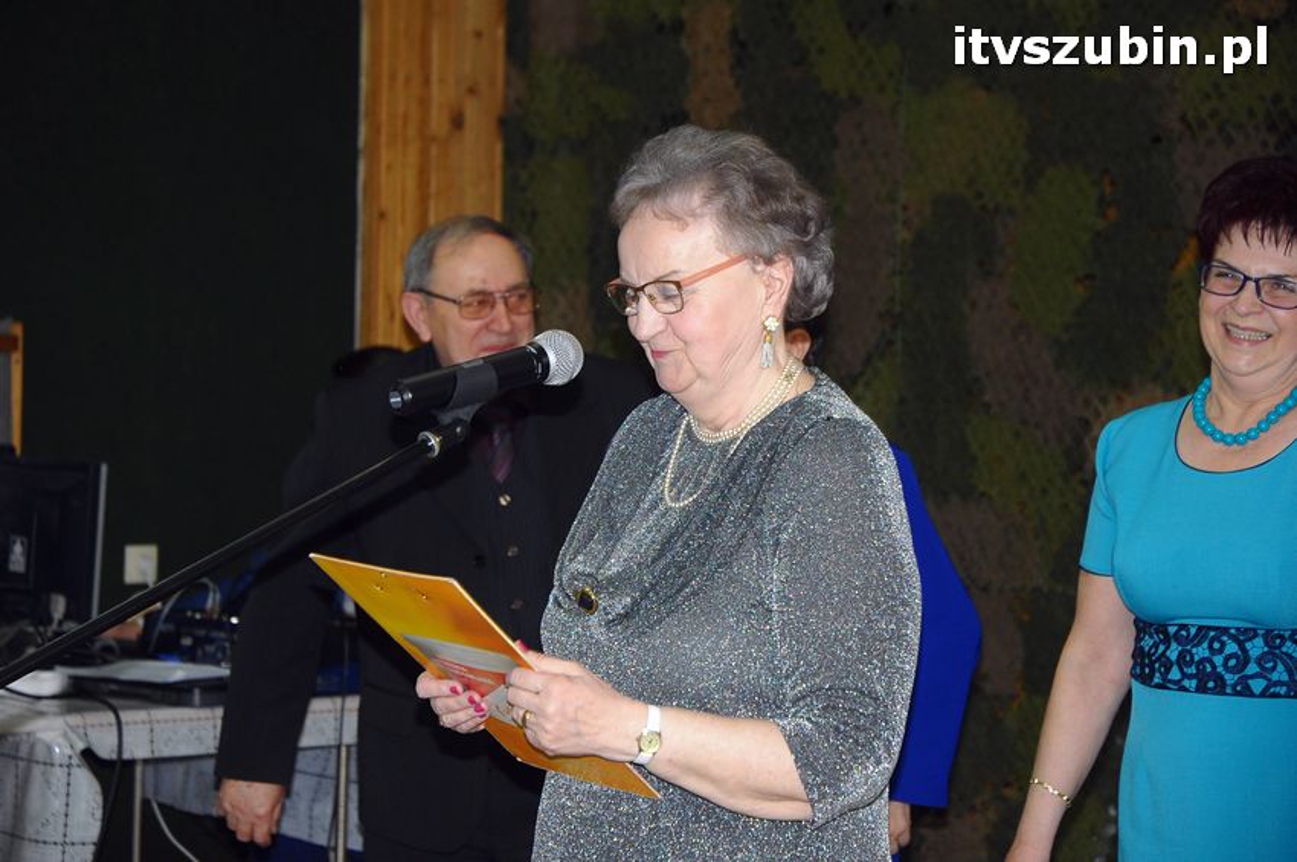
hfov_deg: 19.5
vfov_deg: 13.0
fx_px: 3779
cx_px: 648
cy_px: 431
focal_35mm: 105
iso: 640
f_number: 4.5
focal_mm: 70
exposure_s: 1/60
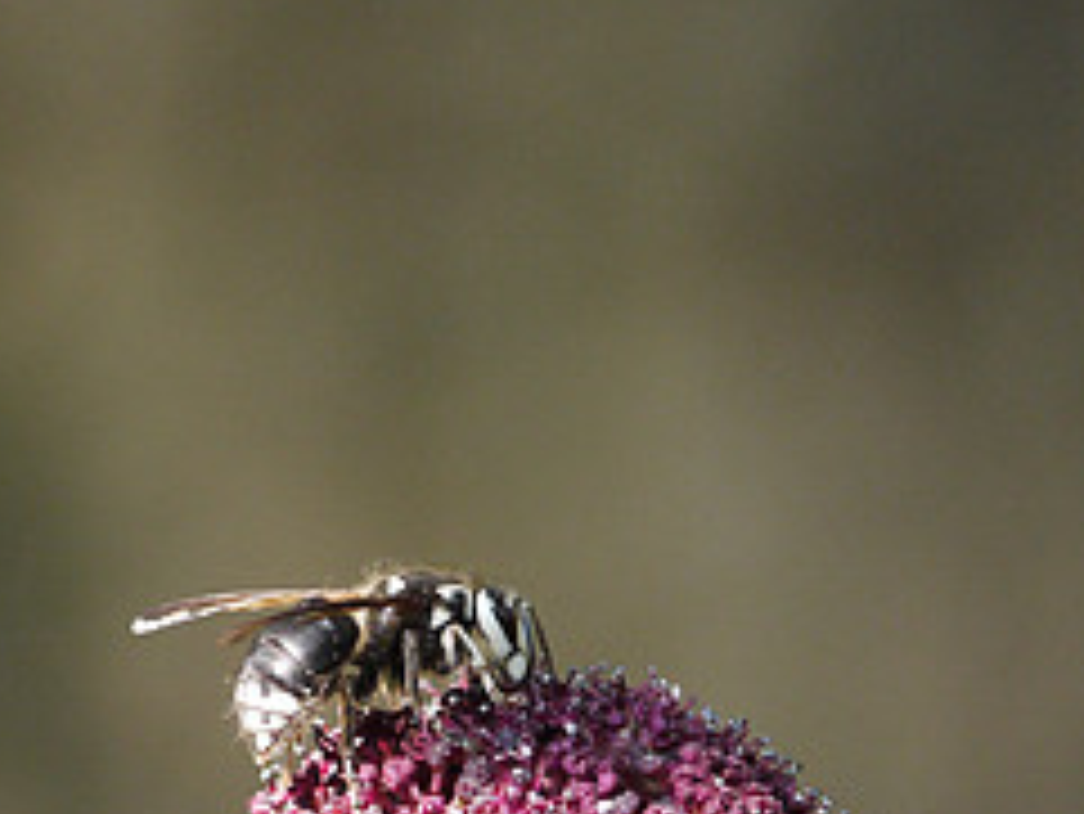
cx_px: 513
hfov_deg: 2.5
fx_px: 24407
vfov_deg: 1.9
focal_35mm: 779
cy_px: 852
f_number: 4.6
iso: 500
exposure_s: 1/250
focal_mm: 162
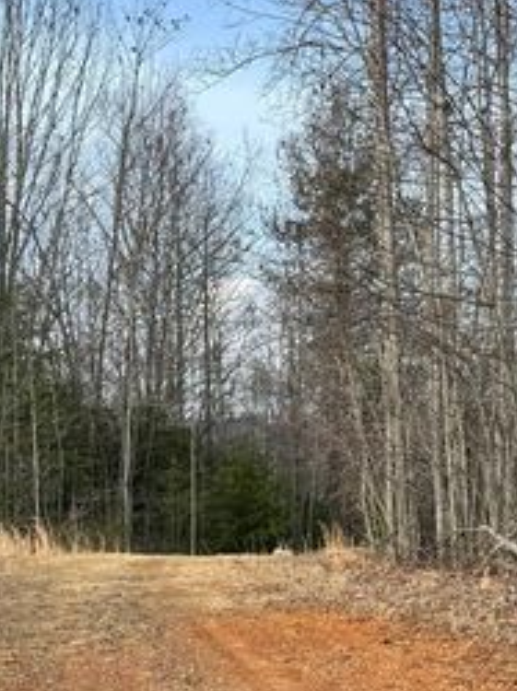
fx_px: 1277
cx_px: 282
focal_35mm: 64
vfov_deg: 28.7
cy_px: 662
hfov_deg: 22.9
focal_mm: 6.76
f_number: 1.78
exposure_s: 1/1314
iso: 80
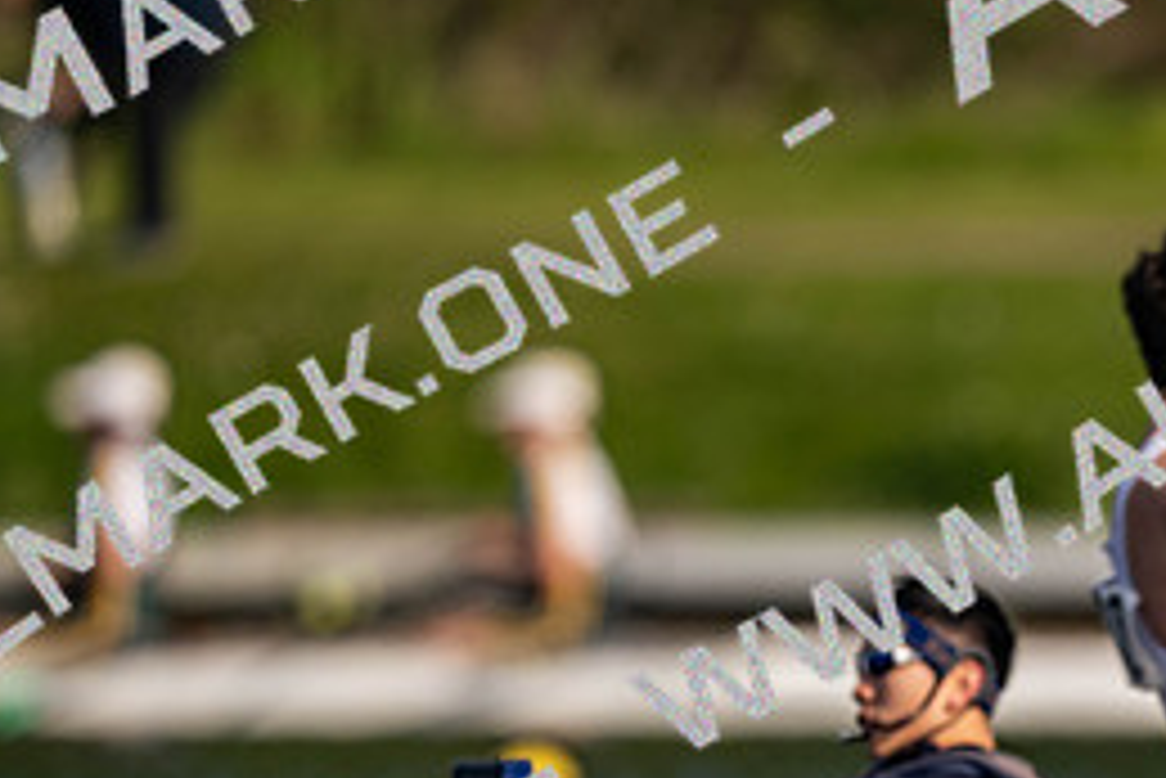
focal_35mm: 1344
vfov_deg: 1.0
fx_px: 43553
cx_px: 1189
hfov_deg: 1.5
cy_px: 762
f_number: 4
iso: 200
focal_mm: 600
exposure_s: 1/2500
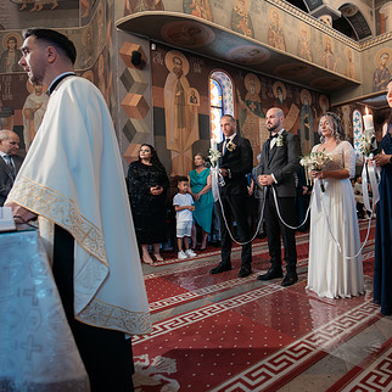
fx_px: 295
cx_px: 264
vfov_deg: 67.3
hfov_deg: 65.3
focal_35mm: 23
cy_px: 199
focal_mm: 15
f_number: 2.8
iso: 1600
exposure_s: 1/125
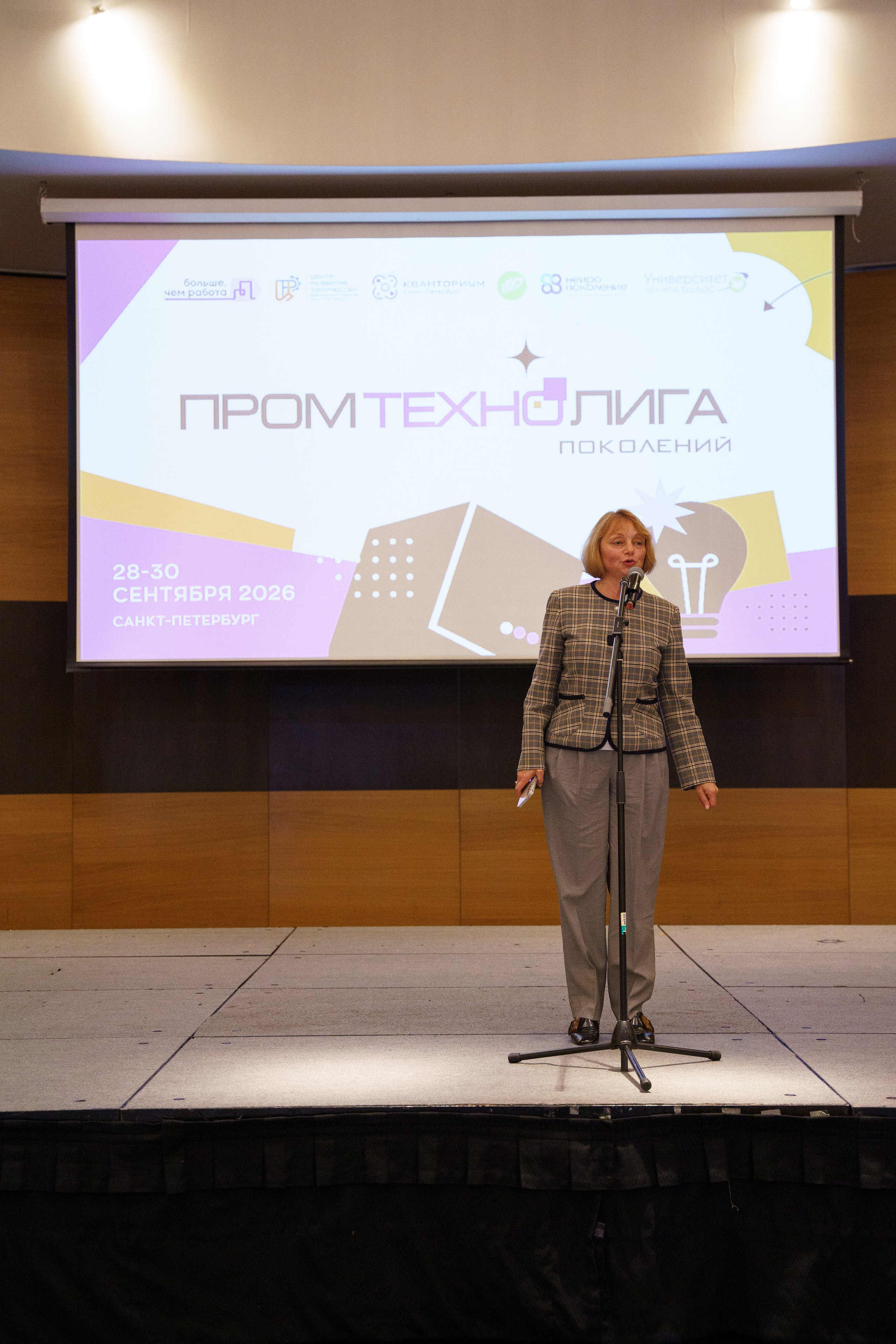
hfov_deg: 26.4
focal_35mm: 51
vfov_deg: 38.8
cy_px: 672
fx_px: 1908
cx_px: 448
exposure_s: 1/160
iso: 4000
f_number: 3.5
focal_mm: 51.1
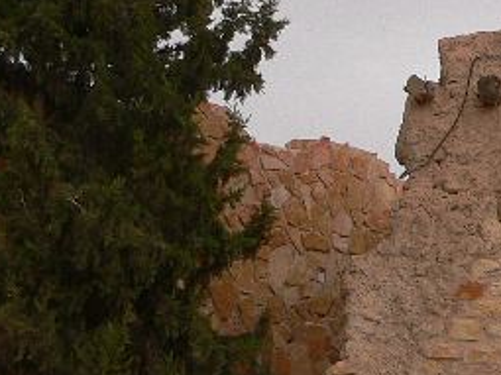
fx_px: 1635
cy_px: 385
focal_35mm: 113
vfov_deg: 12.9
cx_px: 605
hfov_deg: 16.7
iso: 80
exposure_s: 1/500
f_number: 5.2
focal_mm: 6
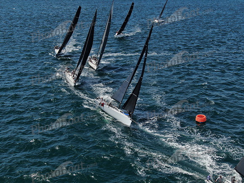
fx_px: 338
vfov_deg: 30.3
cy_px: 92
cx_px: 122
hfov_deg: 39.7
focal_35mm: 48
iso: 100
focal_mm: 8.6
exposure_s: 1/1000
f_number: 3.8
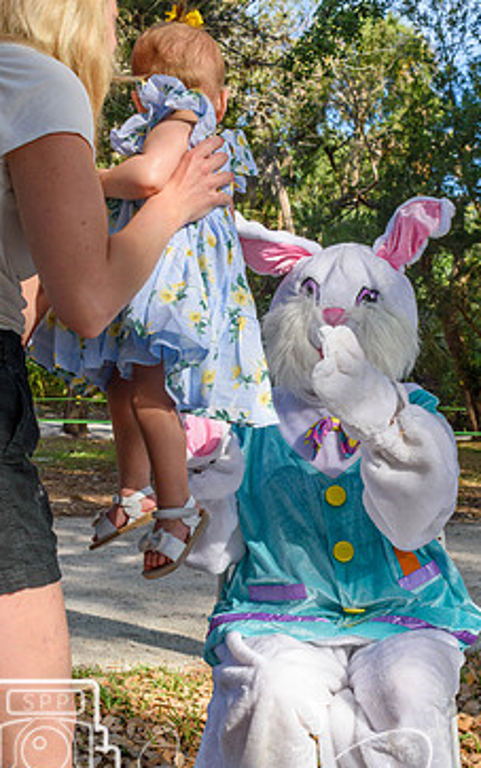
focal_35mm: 55
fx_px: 1153
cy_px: 423
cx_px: 278
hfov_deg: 23.5
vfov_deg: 36.9
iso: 200
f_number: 9
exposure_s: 1/320
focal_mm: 29
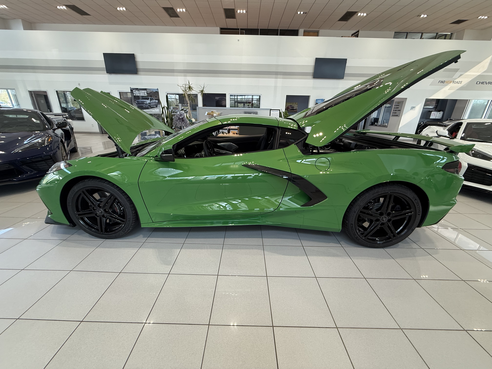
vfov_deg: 85.7
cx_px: 246
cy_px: 184
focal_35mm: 14
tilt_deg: -19.1
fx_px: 199
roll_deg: -1.2
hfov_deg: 102.1
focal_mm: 2.22
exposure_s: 1/120
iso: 160
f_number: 2.2
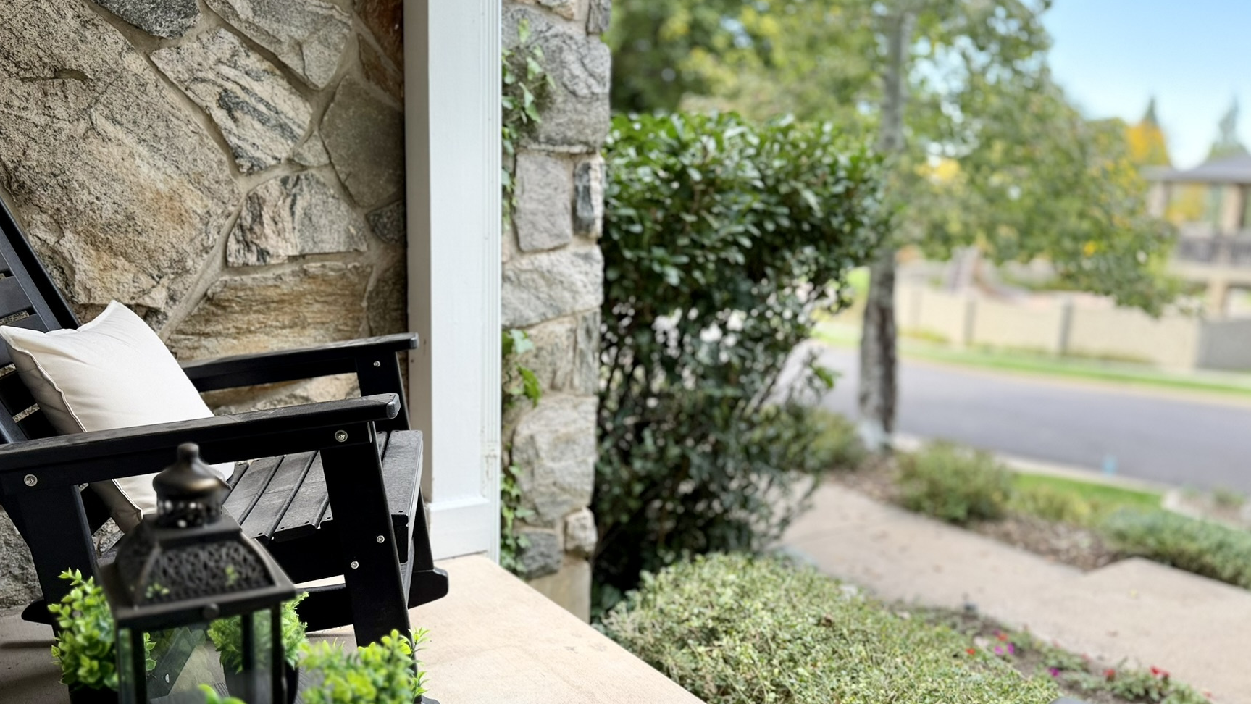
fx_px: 1028
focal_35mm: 31
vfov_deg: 37.7
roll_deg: -2.0
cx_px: 586
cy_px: 403
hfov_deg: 62.6
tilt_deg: -12.5
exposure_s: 1/188
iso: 64
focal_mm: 6.76
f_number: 1.78
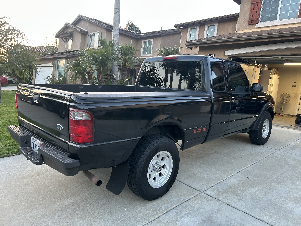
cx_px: 150
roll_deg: -6.3
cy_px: 113
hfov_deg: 67.3
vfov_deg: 53.1
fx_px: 226
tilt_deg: -4.7
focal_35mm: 26
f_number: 1.5
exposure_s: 1/60
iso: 100
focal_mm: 5.7
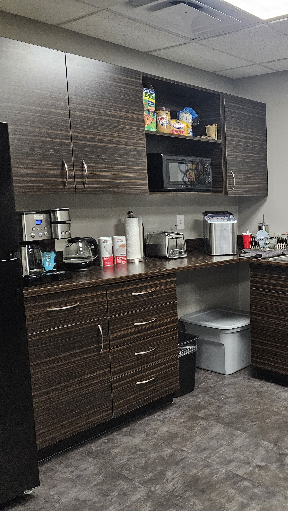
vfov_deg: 58.0
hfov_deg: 30.0
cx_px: 338
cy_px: 259
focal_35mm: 34
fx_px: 462
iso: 500
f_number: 1.8
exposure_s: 1/120
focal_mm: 5.4
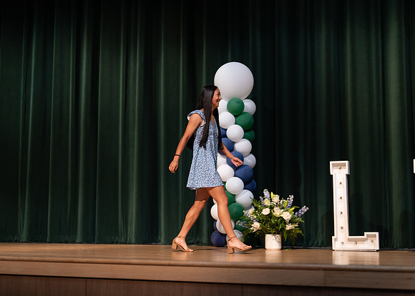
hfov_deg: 34.8
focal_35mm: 56
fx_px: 662
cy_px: 148
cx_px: 208
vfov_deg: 25.2
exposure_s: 1/320
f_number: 1.2
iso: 500
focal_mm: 50
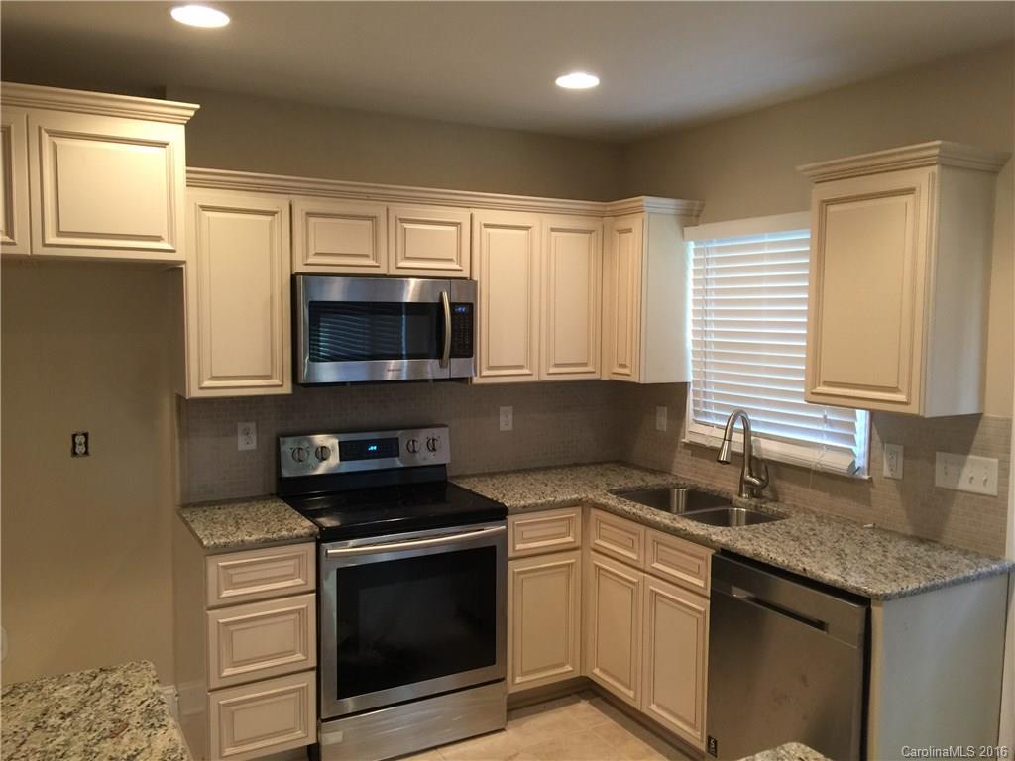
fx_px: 850
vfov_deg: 48.2
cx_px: 508
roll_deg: -0.3
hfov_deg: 61.7
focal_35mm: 29
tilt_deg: -2.1
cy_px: 380
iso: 64
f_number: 2.2
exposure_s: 1/15
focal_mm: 4.15
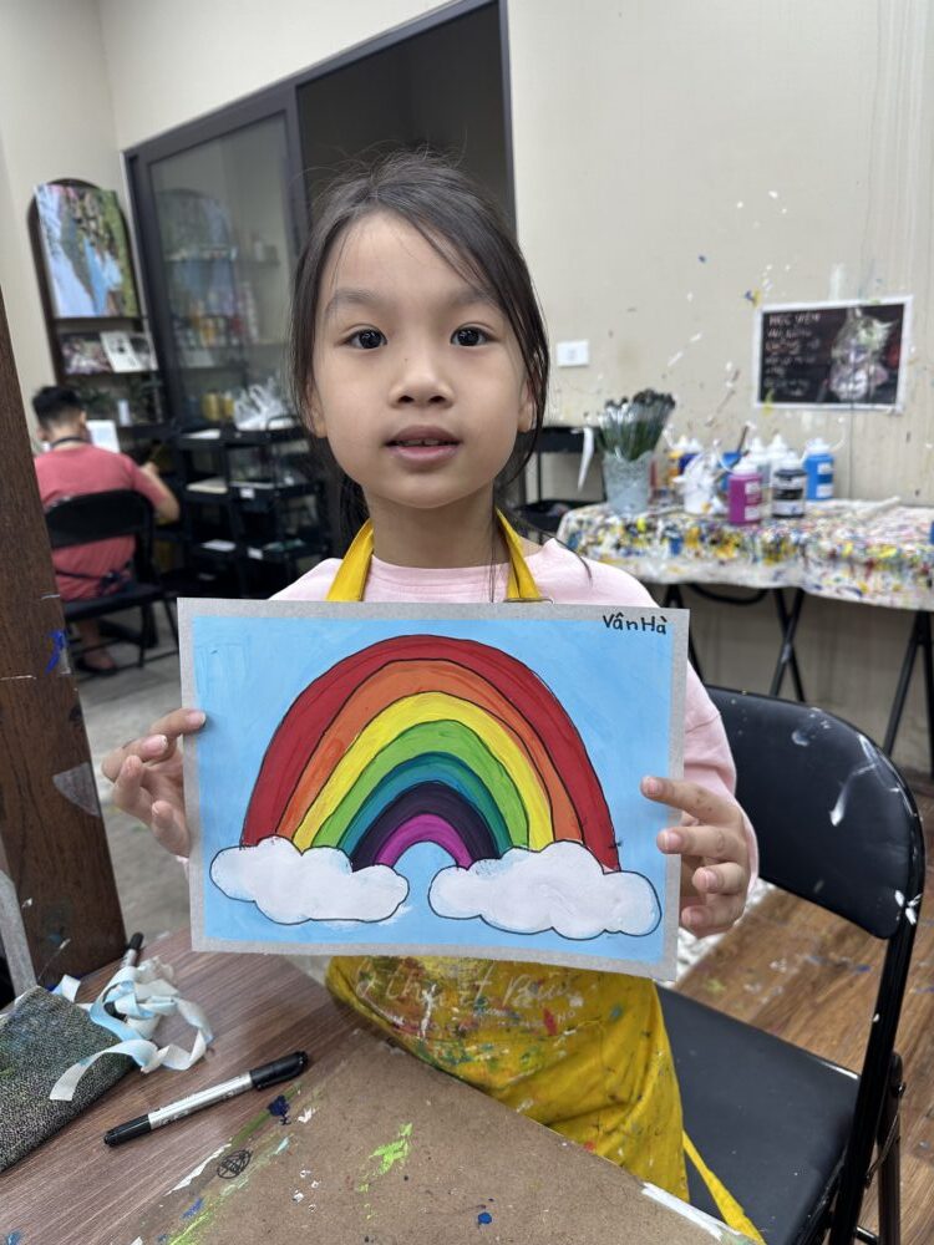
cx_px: 467
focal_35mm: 24
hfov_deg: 56.8
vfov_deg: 71.6
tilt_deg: -16.1
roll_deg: +3.2
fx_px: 863
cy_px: 622
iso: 64
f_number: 1.78
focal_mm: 6.86
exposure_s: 1/100
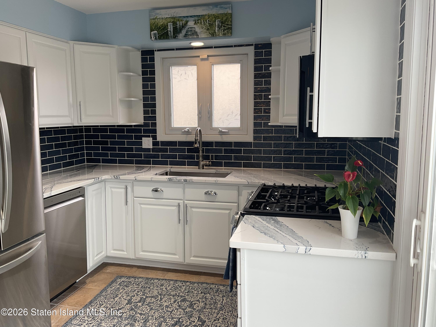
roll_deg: +0.8
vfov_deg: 48.2
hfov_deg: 61.7
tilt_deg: -8.3
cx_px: 218
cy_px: 164
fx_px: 365
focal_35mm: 29
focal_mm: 3
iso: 20
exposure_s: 1/120
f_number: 1.8
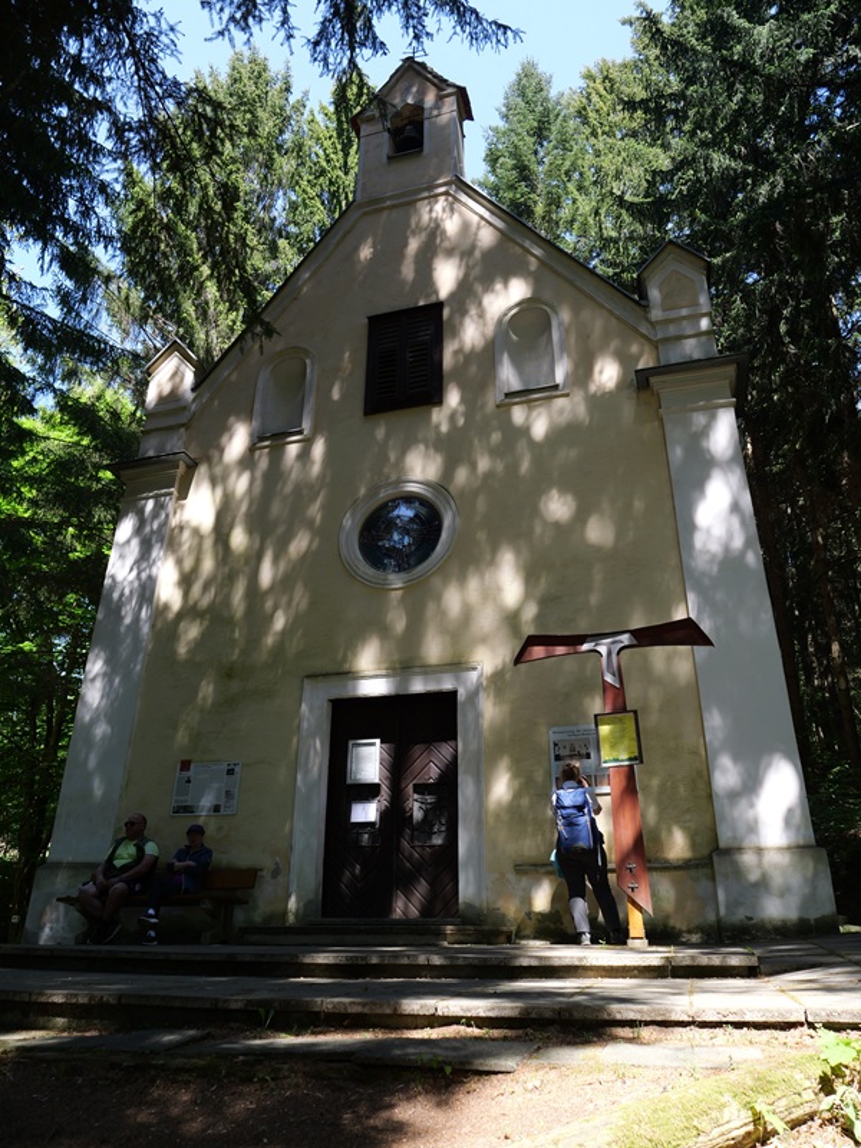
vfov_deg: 71.6
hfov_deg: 56.8
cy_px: 574
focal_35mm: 24
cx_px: 430
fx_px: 796
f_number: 4.5
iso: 100
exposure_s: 1/100
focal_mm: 12
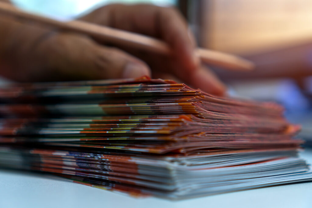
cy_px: 104
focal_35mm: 52
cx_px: 156
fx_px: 455
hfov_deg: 37.8
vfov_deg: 25.8
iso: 200
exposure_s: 1/50
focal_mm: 35
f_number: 2.2
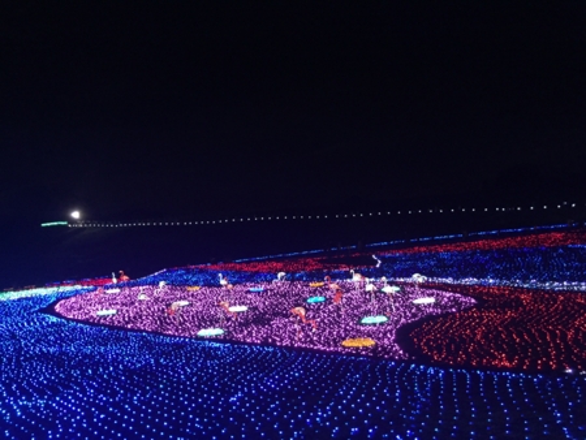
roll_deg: +4.0
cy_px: 220
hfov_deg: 61.6
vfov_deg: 48.3
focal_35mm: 29
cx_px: 293
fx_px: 491
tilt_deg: +3.9
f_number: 2.2
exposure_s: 1/15
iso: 250
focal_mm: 4.15
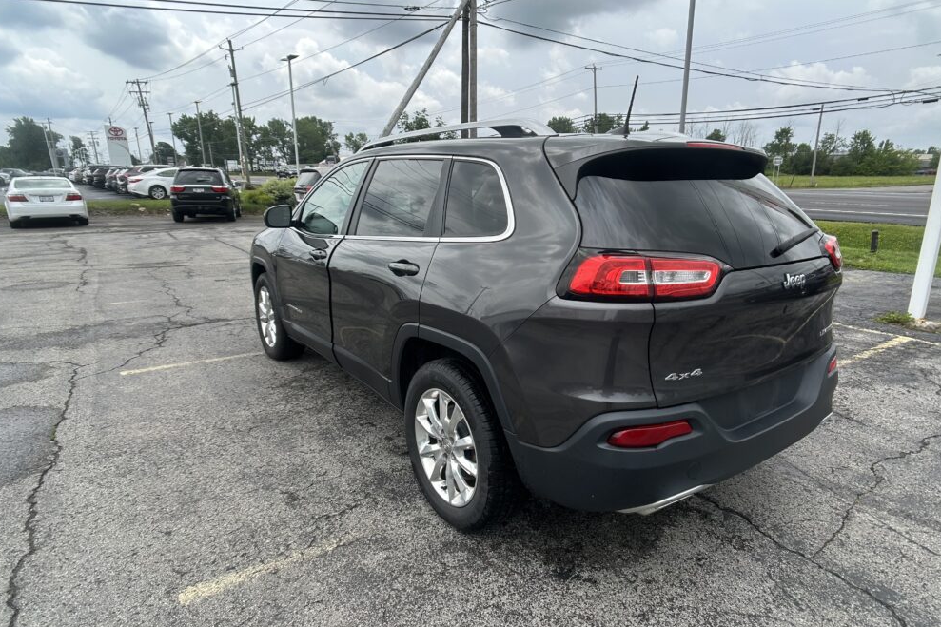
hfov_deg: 65.5
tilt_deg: -12.1
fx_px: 732
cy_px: 318
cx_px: 475
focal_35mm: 28
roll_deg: -1.7
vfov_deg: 46.4
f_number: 1.5
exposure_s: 1/2513
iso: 50
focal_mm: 5.7
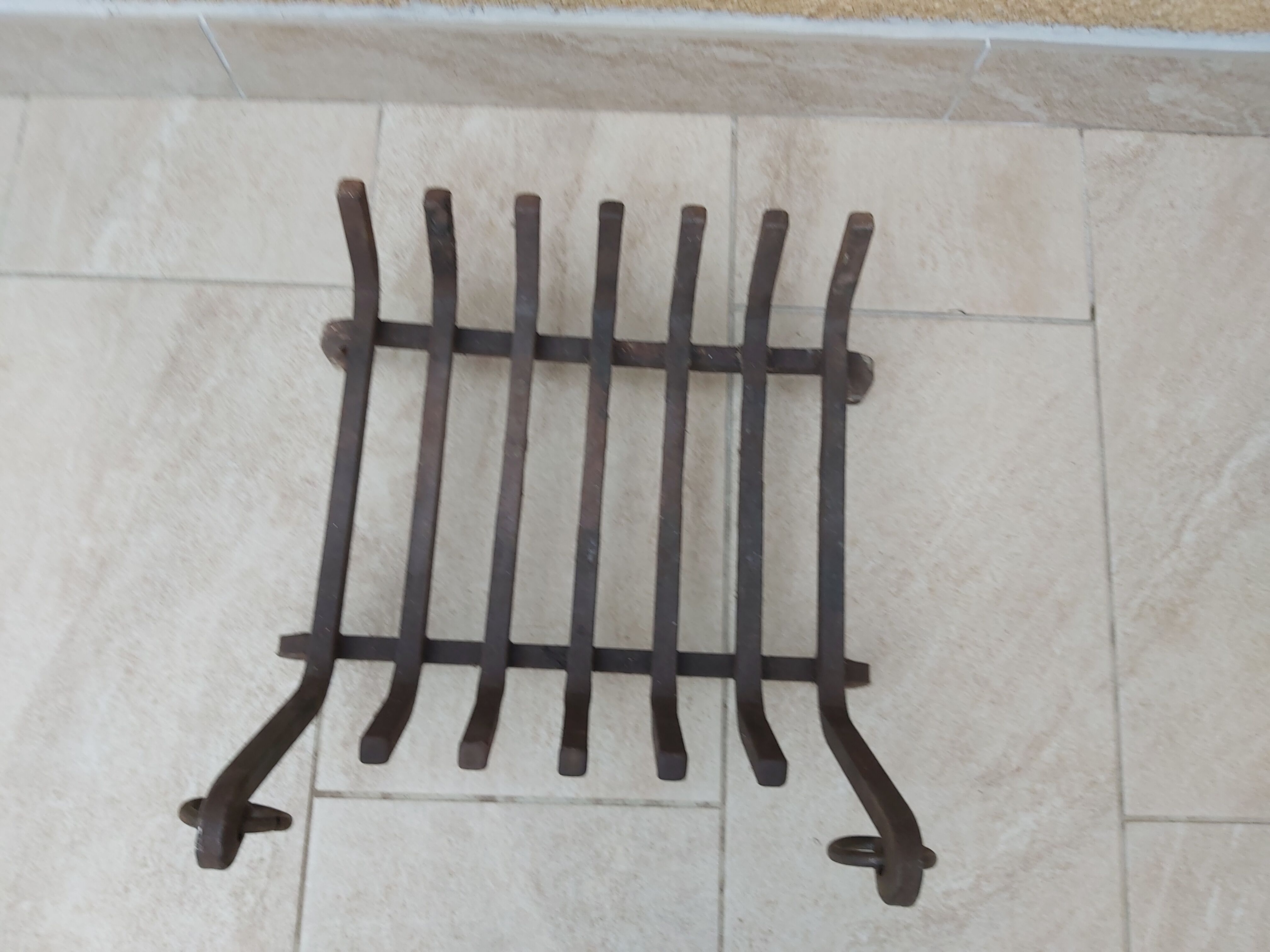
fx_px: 954
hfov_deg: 67.3
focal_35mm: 26
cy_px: 476
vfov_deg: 53.1
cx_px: 635
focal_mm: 3.92
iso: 100
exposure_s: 1/50
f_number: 1.7
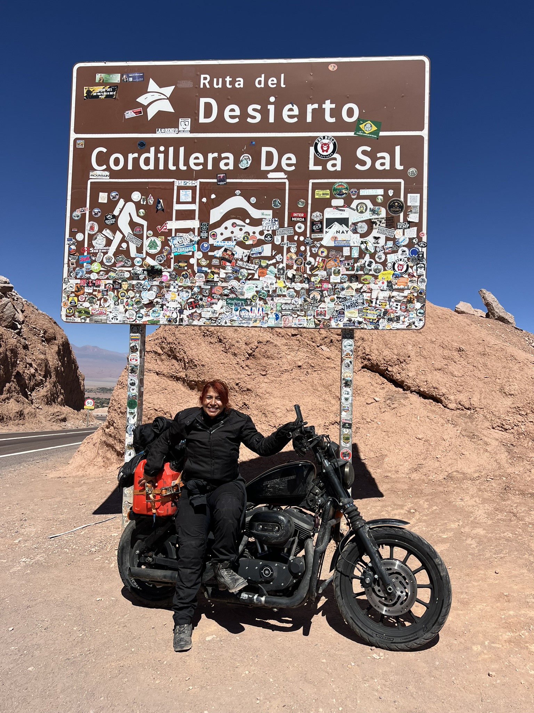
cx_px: 267
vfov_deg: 67.3
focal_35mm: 26
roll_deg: -2.2
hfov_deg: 53.1
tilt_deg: +2.3
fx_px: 535
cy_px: 356
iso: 50
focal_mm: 5.7
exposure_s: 1/6993
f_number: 1.5
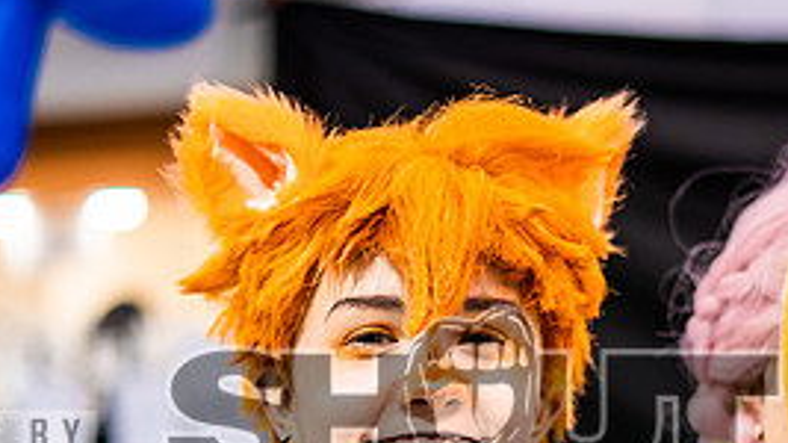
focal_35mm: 114
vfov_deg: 10.5
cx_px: 493
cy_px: 436
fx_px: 2381
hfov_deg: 18.8
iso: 1000
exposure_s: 1/250
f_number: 1.8
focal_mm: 50
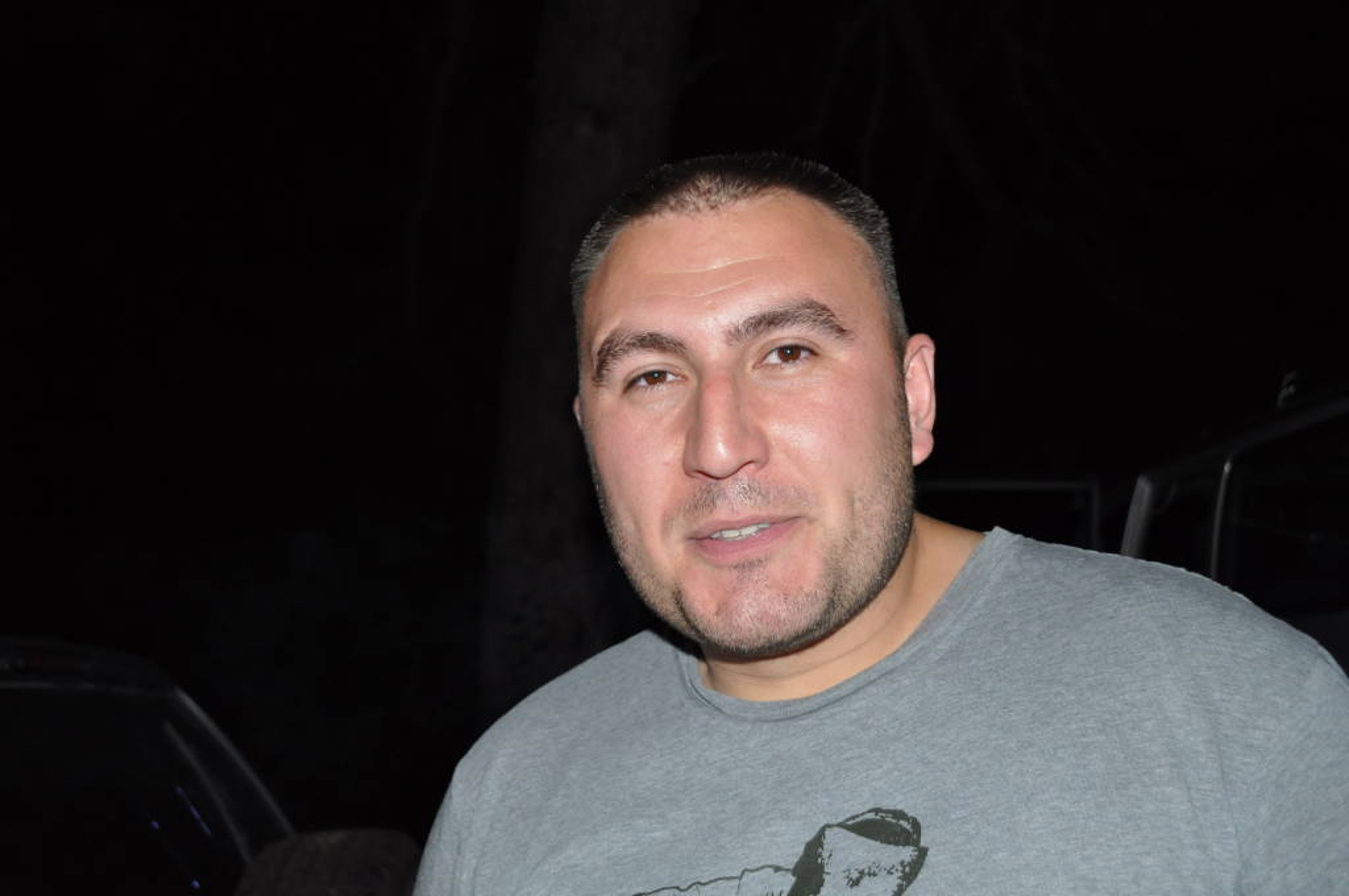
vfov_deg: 34.1
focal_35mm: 39
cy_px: 448
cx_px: 674
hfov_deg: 49.6
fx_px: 1460
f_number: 4.2
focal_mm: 26
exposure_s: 1/60
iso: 800
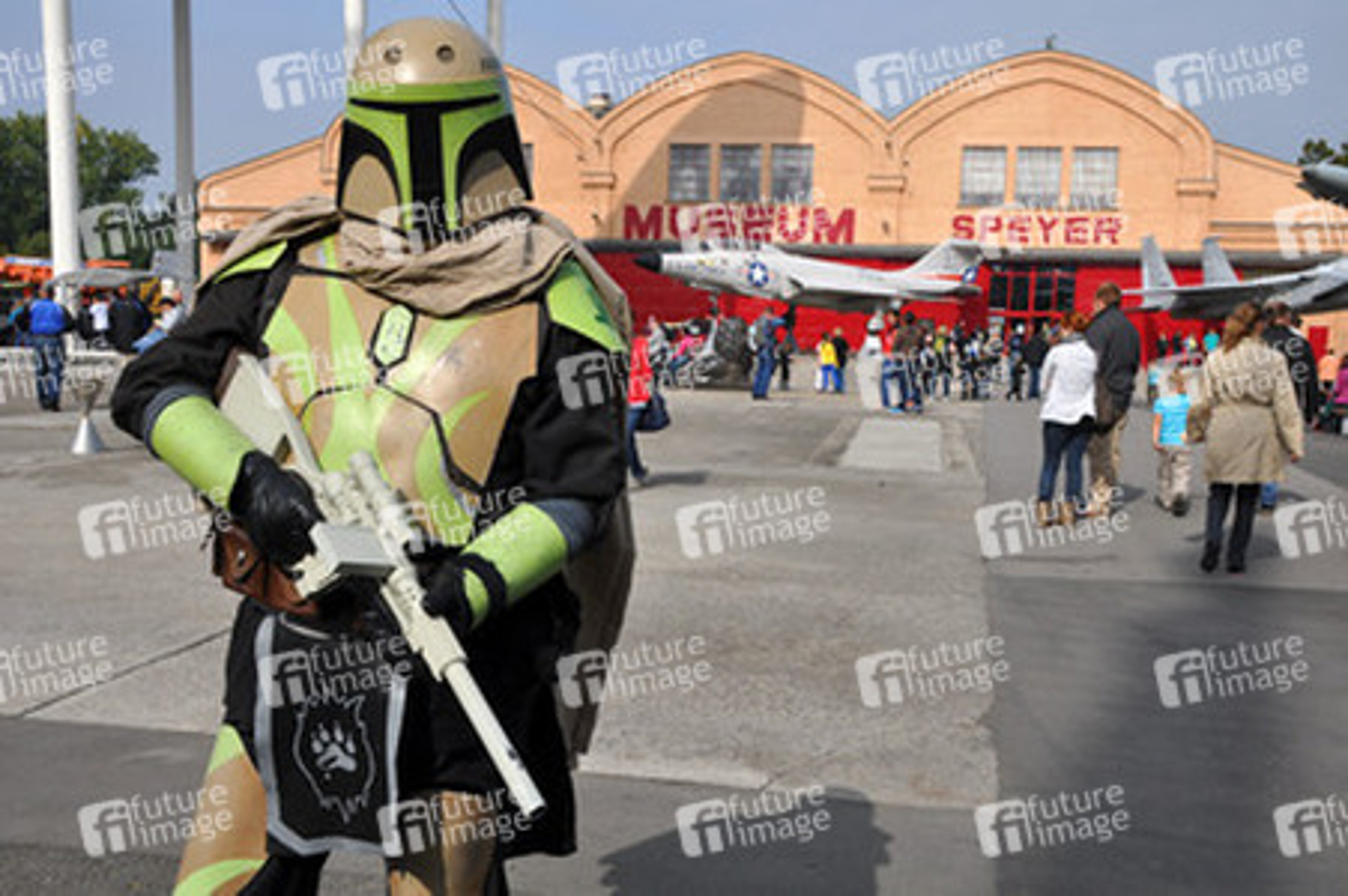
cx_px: 674
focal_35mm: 36
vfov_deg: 36.8
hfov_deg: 53.2
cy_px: 448
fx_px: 1347
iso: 200
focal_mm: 24
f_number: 10
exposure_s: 1/400
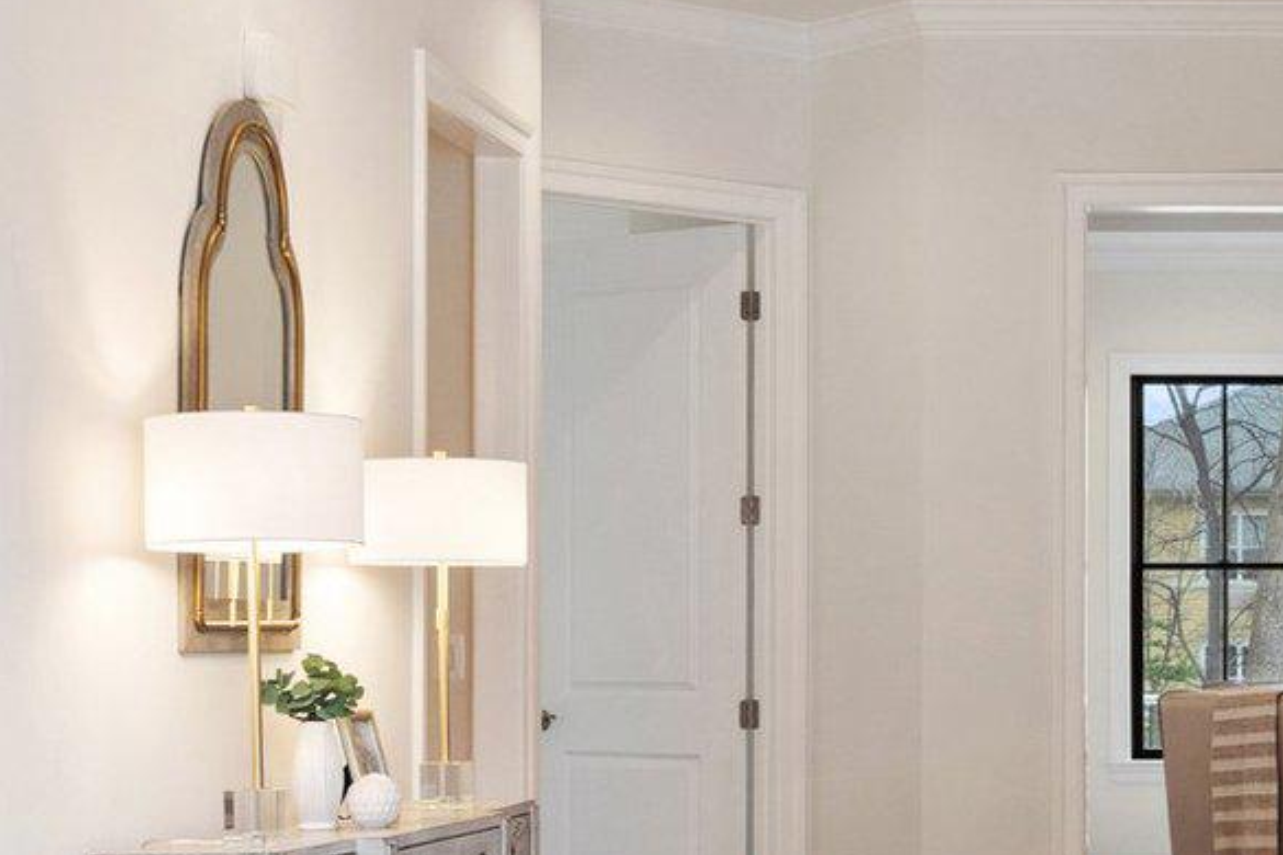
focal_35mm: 82
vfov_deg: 16.6
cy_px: 628
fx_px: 2922
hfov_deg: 23.5
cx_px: 1344
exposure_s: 1/13
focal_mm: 24
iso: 500
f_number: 8
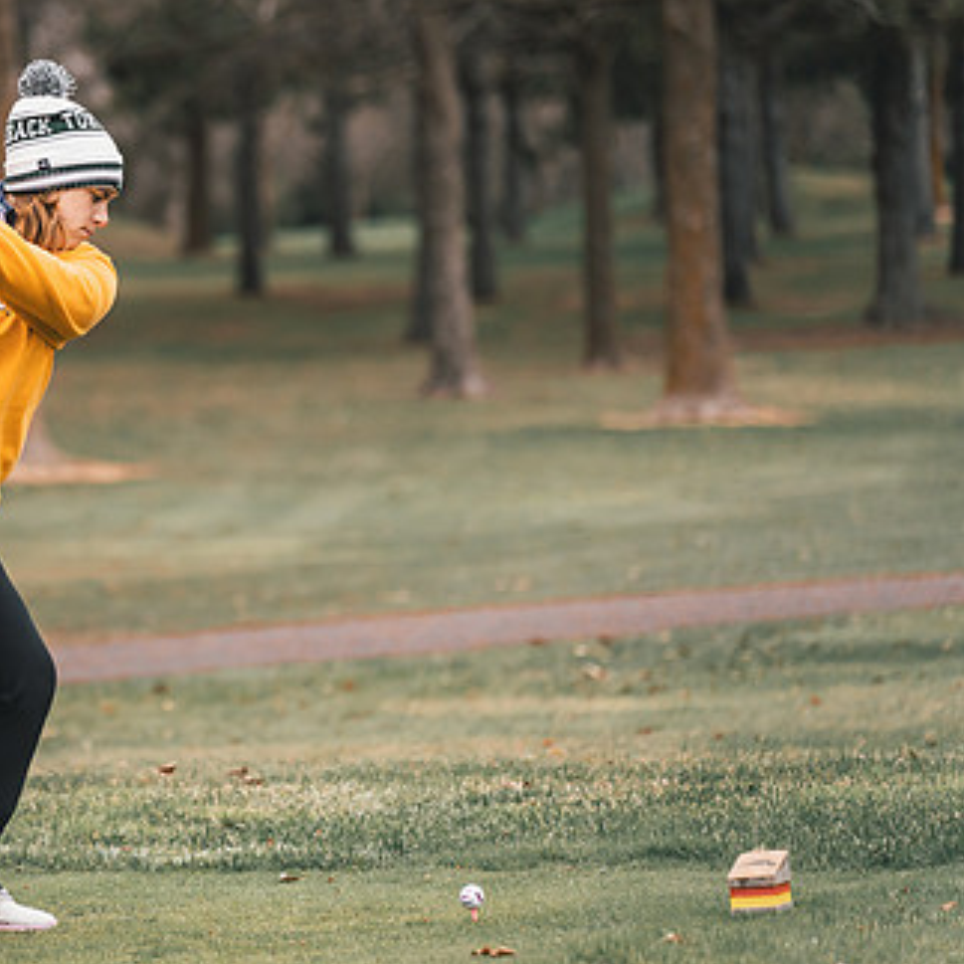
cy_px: 436
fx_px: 7499
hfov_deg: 7.3
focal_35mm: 238
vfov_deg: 7.4
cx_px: 2
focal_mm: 129
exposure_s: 1/3200
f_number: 2.8
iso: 640
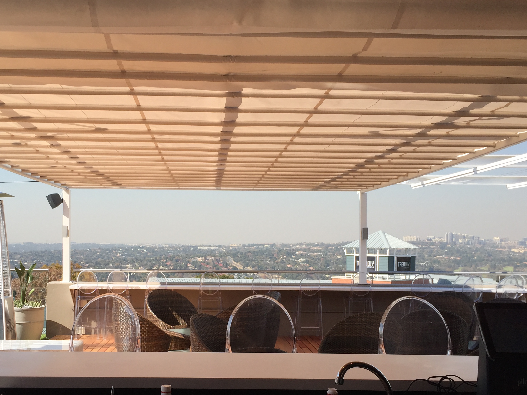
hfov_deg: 45.6
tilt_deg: -1.1
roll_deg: -1.8
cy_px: 253
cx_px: 214
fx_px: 624
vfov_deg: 34.9
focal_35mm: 41
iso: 32
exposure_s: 1/1412
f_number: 2.2
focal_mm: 4.15
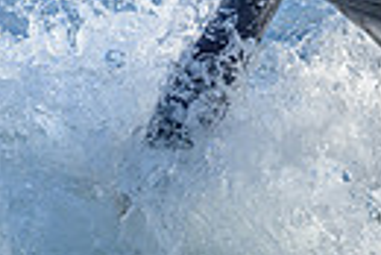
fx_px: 37793
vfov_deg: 0.4
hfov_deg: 0.6
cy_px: 353
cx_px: 636
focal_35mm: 3567
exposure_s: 1/2000
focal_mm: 800
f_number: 6.3
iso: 640
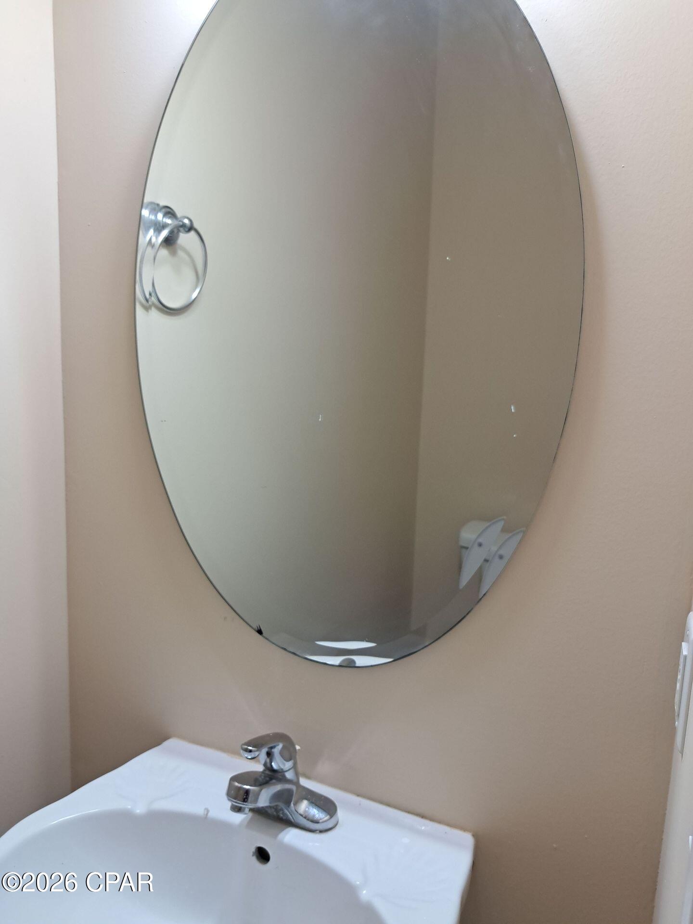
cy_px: 462
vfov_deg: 71.6
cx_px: 346
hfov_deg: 56.8
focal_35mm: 24
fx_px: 641
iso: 103
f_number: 1.8
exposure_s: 1/60.2
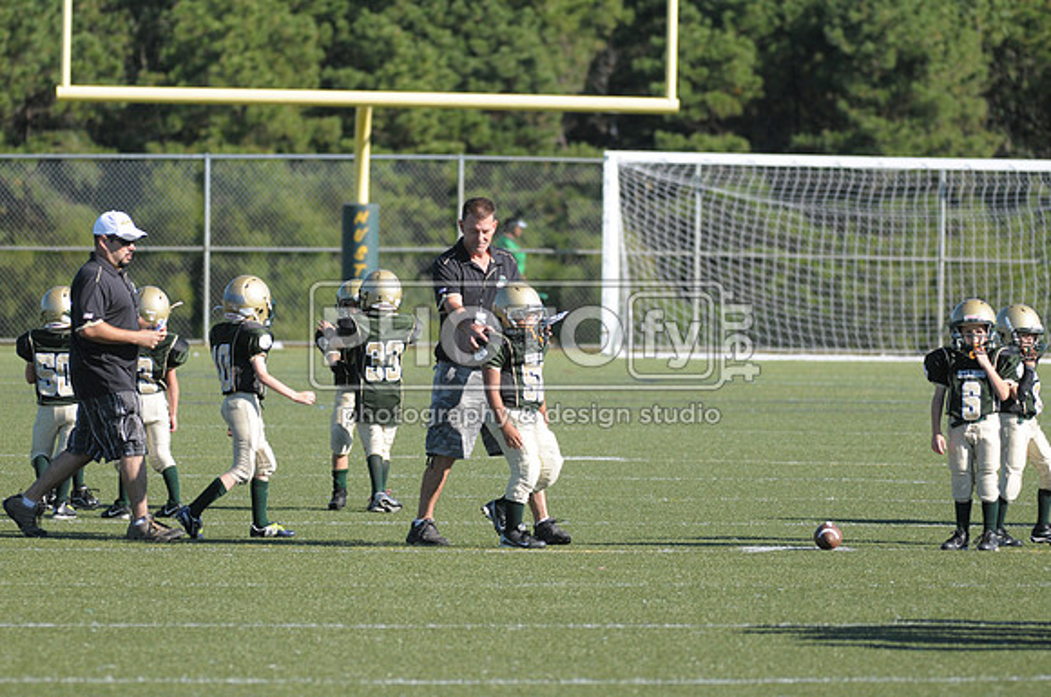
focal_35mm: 300
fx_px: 8746
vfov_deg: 4.6
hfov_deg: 6.9
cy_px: 348
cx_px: 526
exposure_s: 1/2500
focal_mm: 200
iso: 640
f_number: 4
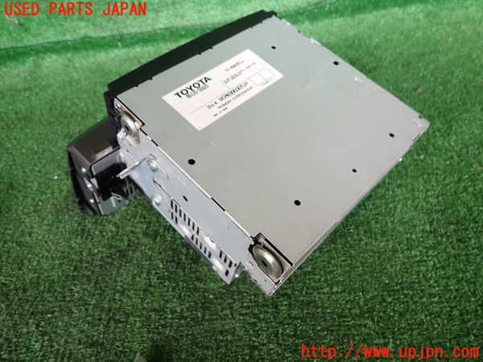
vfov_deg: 54.9
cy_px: 181
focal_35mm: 25
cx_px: 242
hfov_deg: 69.4
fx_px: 349
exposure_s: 1/60
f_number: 2
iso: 160
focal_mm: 4.5
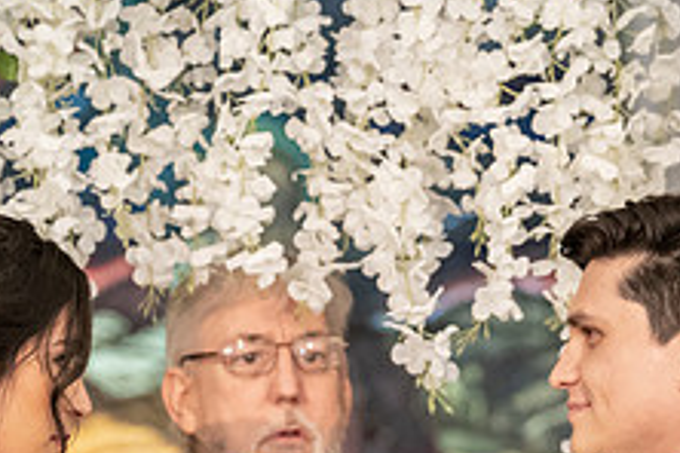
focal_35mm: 576
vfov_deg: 2.4
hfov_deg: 3.6
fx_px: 10879
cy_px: 511
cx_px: 447
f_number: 4
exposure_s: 1/200
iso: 8000
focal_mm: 198
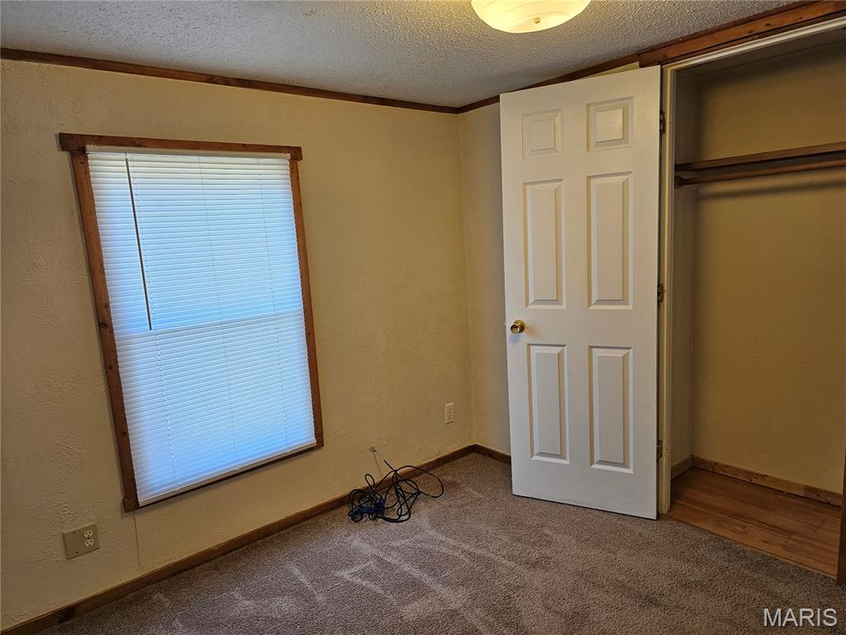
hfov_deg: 73.9
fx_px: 562
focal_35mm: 23
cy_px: 318
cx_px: 423
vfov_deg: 58.9
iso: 100
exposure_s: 1/120
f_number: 1.7
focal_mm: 6.3
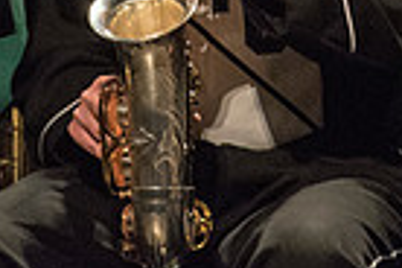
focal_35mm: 2513
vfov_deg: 0.5
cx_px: 233
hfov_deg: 0.8
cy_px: -269
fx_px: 28060
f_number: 5.6
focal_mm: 600
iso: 4000
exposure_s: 1/320
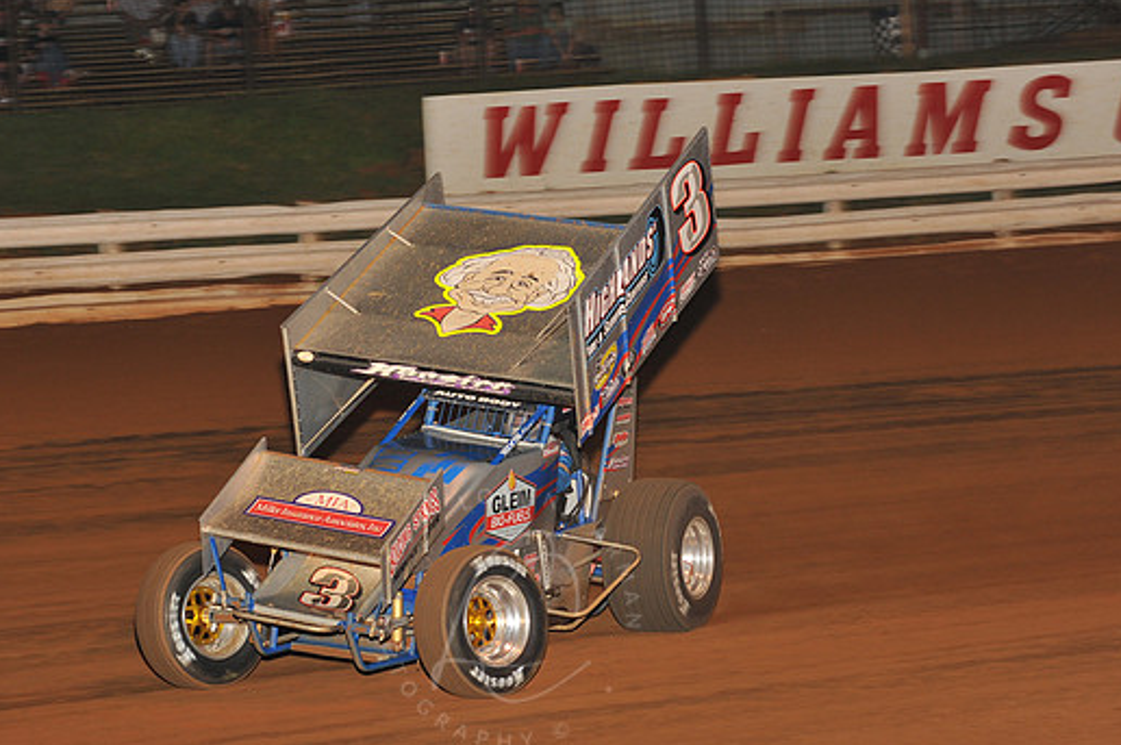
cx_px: 508
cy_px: 417
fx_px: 3671
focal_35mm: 118
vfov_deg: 11.6
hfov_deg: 17.4
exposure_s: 1/320
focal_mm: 105
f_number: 6.3
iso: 1000
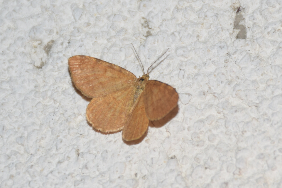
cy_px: 94
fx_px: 1644
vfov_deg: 6.5
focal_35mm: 210
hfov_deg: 9.8
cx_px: 141
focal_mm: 140
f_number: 7.1
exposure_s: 1/60
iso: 320
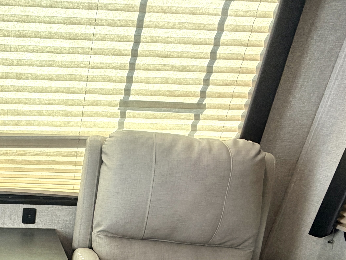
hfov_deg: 42.2
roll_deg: +0.6
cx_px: -2
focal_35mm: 38
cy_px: 248
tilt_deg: -28.0
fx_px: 380
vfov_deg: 34.9
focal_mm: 2.22
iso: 125
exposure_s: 1/121
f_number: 2.2
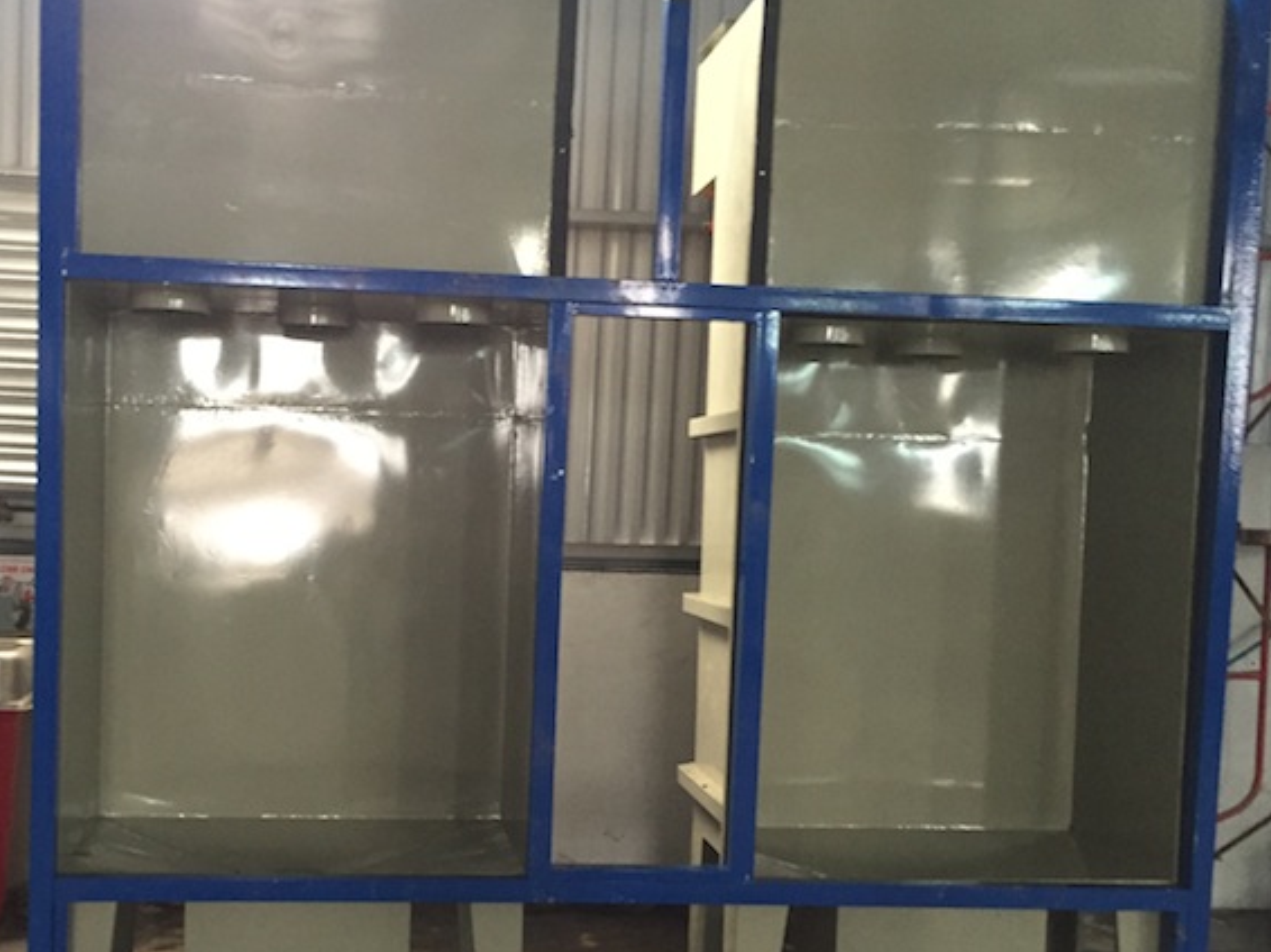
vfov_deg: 34.9
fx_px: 1505
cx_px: 499
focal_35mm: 41
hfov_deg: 45.5
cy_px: 593
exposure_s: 1/24
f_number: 2.2
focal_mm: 4.15
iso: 250
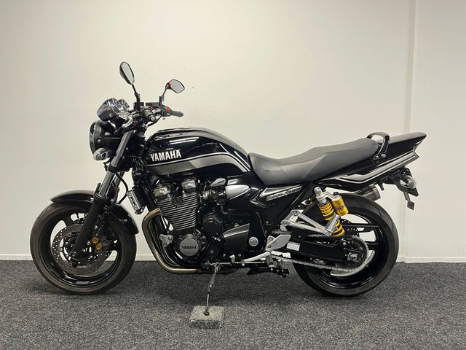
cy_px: 175
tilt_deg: -4.3
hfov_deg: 67.3
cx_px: 233
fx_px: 350
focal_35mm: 26
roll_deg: +0.3
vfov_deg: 53.1
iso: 250
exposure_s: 1/50
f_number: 1.6
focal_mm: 5.1
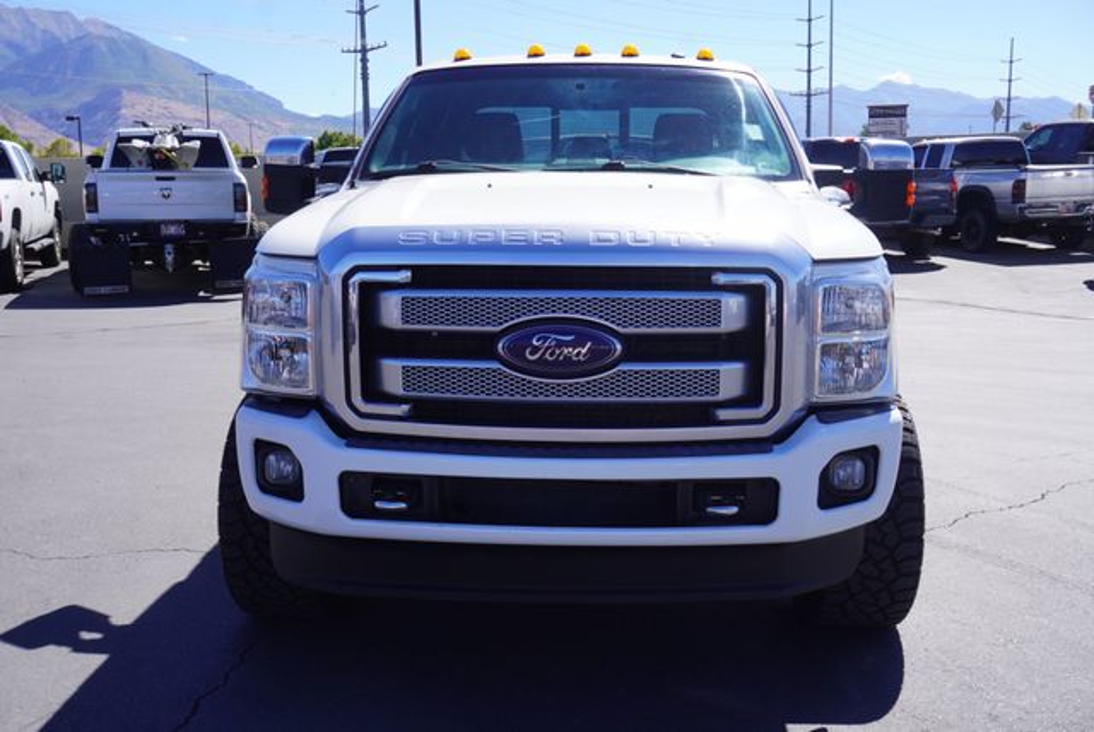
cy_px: 366
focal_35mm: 39
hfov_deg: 49.5
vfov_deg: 34.3
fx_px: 1186
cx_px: 547
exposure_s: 1/125
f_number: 9
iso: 100
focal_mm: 26
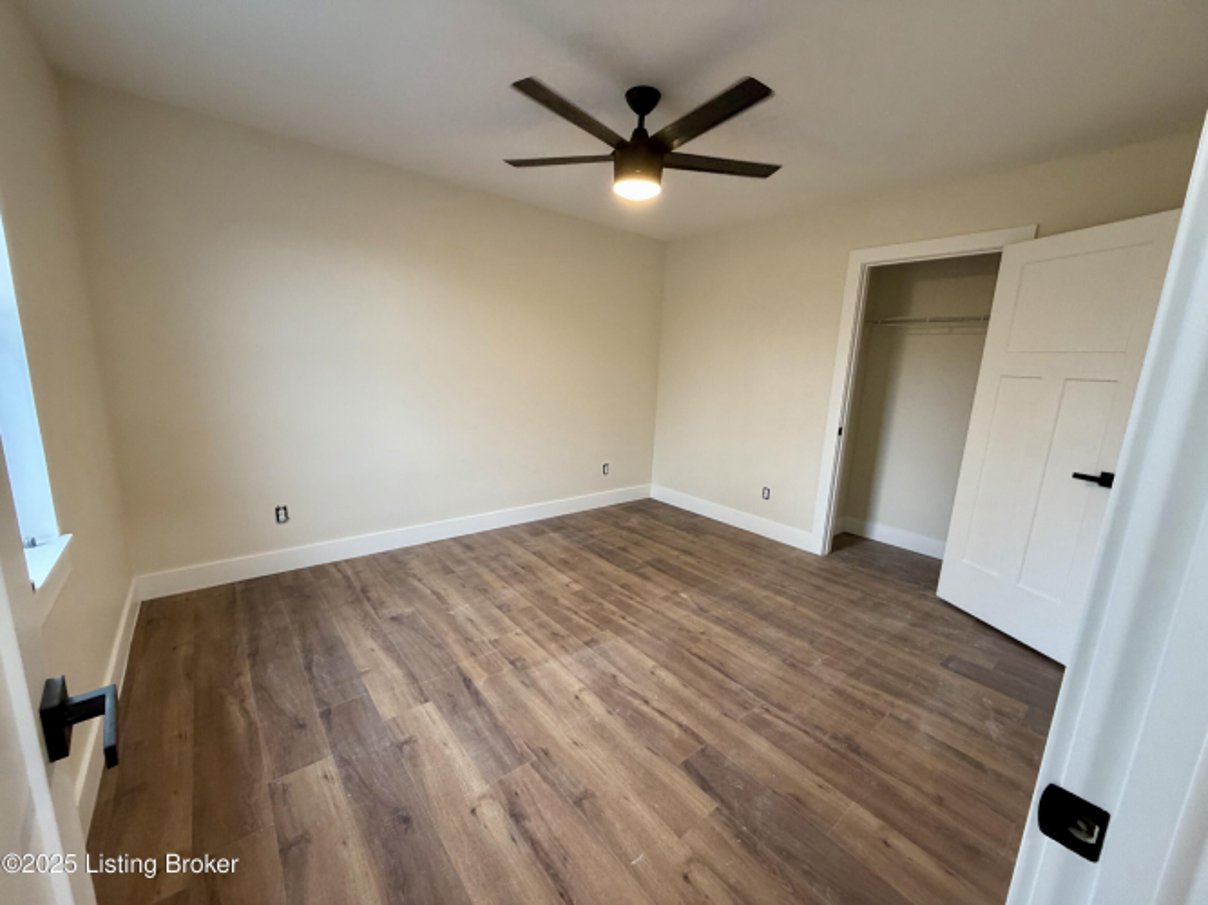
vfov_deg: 85.7
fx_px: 488
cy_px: 452
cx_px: 604
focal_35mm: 14
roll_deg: -1.5
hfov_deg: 102.1
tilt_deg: -11.2
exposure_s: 1/60
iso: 320
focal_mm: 2.22
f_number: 2.2
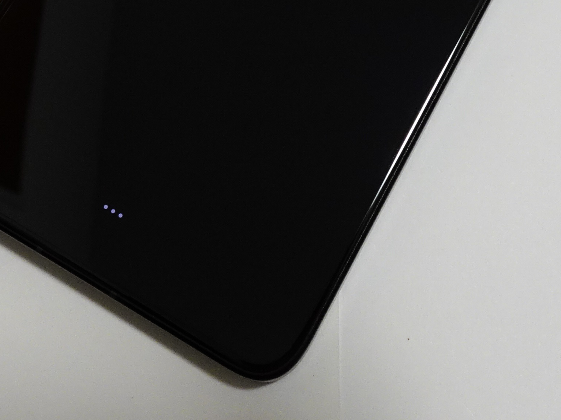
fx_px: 1118
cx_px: 292
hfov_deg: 28.2
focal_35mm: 69
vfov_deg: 20.2
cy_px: -56
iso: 200
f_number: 3.5
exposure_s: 1/13
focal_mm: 4.96
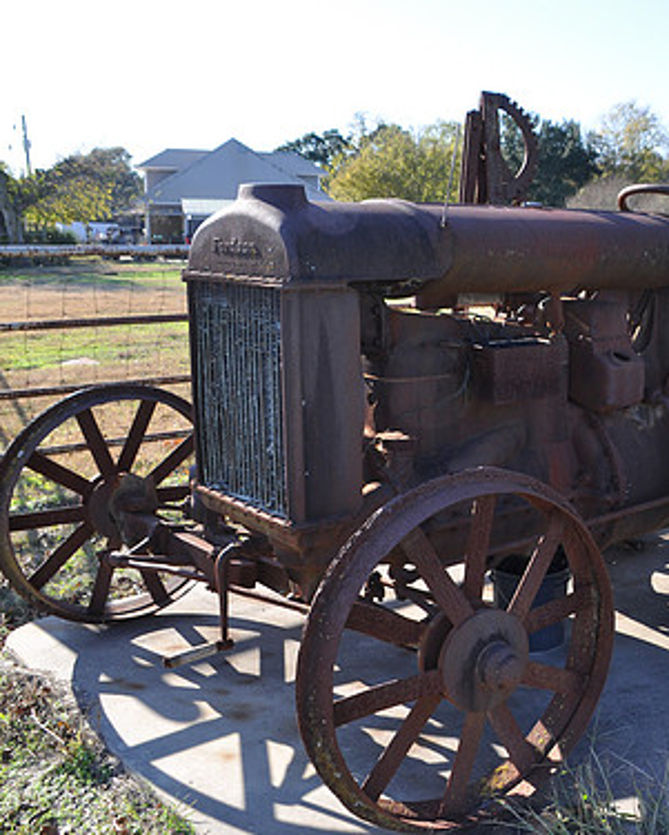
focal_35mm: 39
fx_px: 965
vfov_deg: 46.8
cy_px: 410
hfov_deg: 35.6
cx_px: 622
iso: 200
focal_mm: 18
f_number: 6.3
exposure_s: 1/160
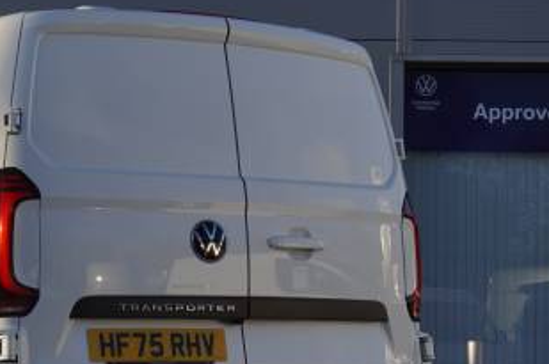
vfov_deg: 12.1
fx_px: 1705
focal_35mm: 112
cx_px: -4
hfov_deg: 17.8
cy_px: 297
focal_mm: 36
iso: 100
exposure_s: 1/250
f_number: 5.6
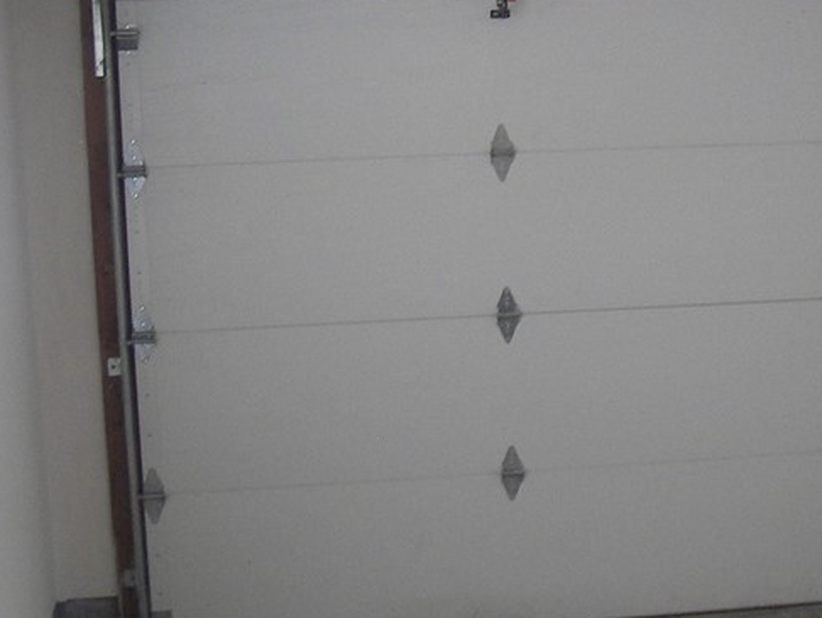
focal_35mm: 80
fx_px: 1901
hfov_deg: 23.8
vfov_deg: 18.4
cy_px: 383
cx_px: 712
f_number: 3.3
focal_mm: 6.3
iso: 100
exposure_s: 1/30
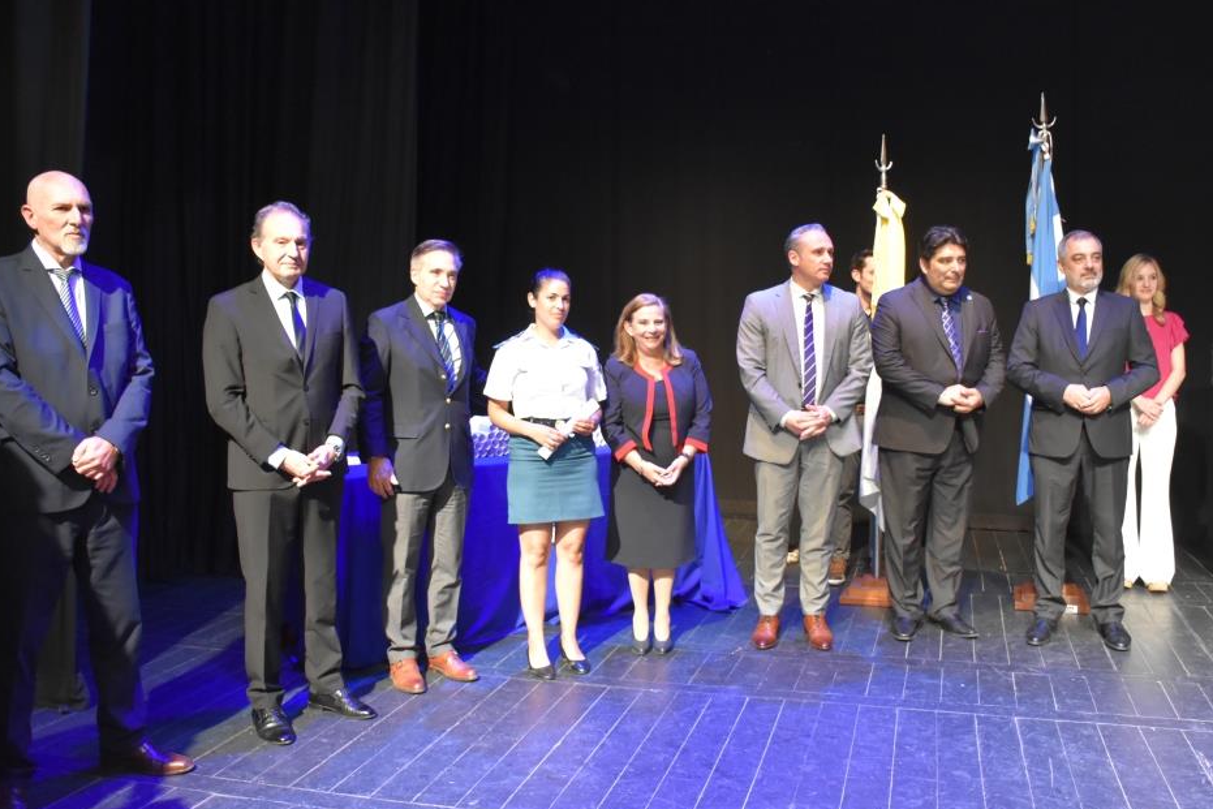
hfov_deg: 57.2
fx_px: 1112
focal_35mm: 33
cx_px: 653
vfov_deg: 40.0
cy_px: 377
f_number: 4.5
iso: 3200
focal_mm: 20
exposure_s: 1/80
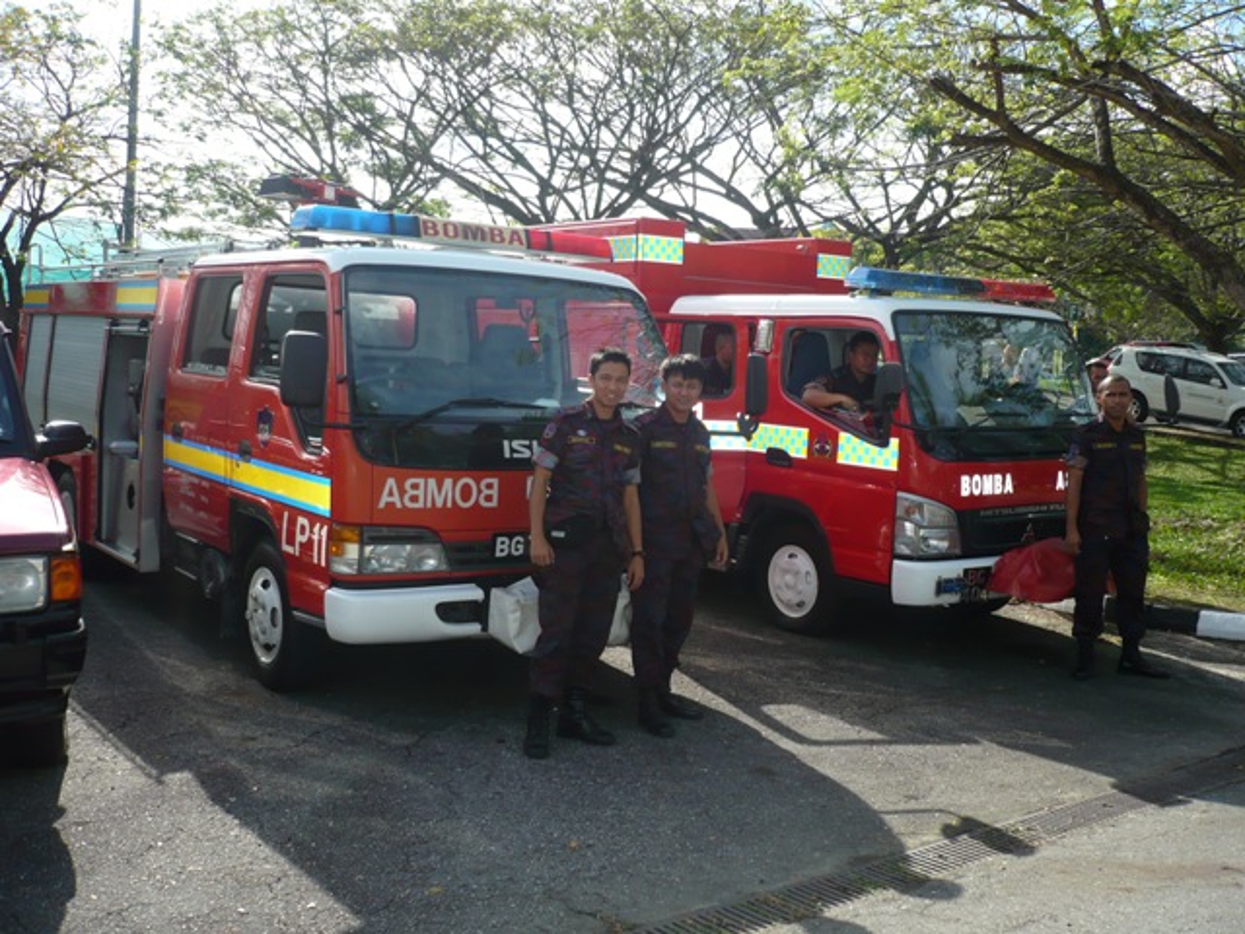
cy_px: 467
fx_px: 1259
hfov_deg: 52.6
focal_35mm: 35
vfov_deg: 40.7
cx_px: 622
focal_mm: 5.8
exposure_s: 1/640
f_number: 2.8
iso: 100
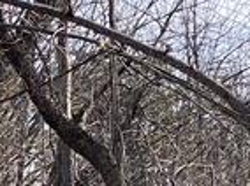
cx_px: -201
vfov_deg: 3.9
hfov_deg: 5.2
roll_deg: +0.8
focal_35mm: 375
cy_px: 330
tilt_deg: +3.4
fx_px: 2704
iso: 20
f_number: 2
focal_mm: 6
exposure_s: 1/813
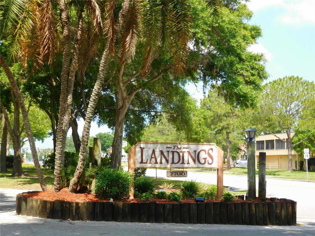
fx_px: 500
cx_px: 158
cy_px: 118
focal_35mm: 55
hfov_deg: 34.9
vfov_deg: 26.6
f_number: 4.2
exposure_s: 1/320
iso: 125
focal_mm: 9.8
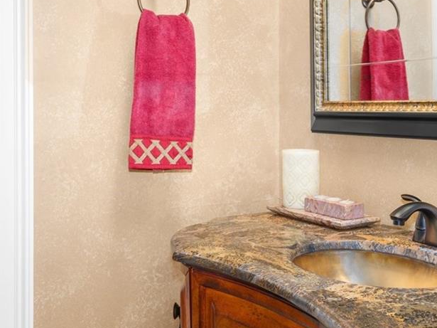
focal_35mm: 45
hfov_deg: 41.8
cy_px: 119
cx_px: 272
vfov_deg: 32.0
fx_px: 568
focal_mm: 18
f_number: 8
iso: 320
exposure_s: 1.3
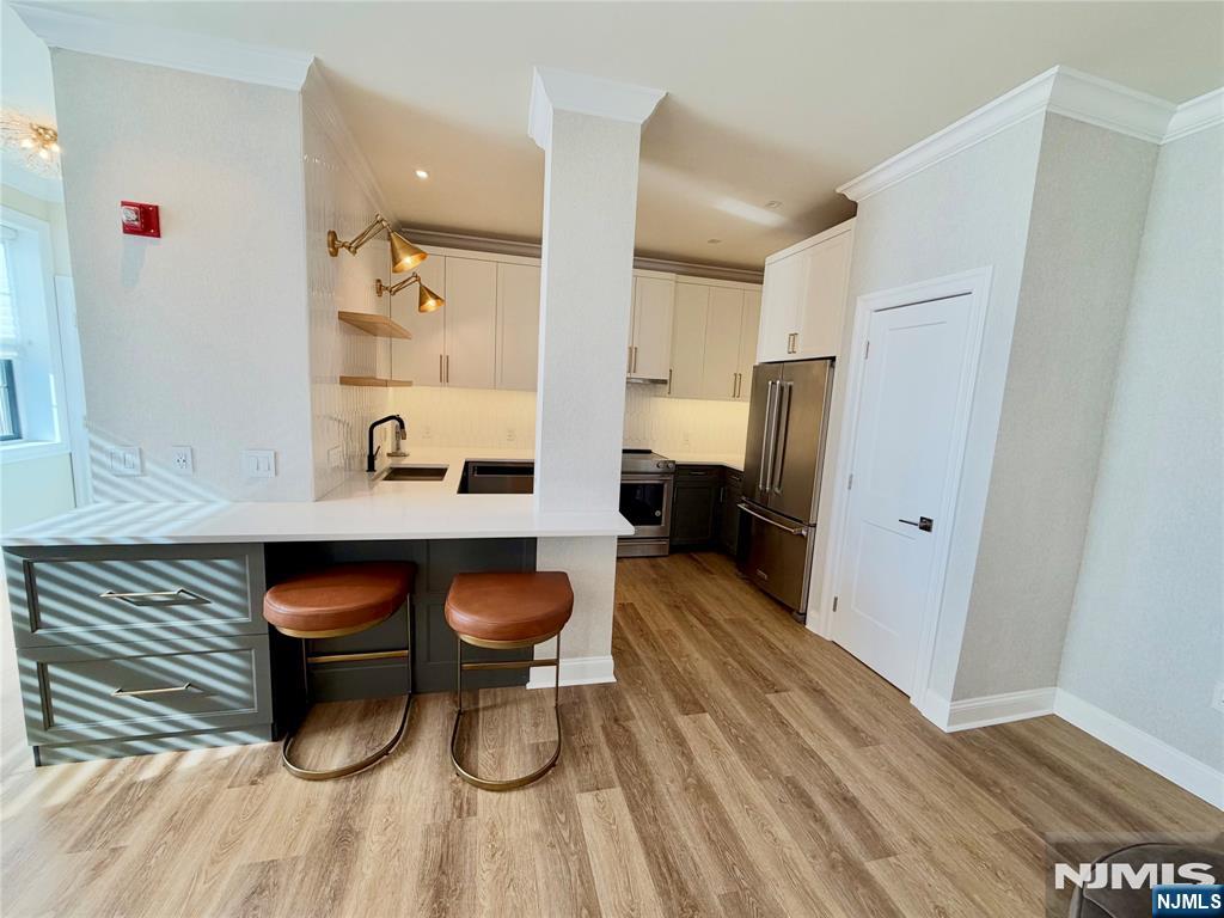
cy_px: 459
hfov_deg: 102.1
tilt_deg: -8.5
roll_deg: -3.3
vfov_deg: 85.7
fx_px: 495
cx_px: 612
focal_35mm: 14
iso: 125
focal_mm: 2.22
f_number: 2.2
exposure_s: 1/120
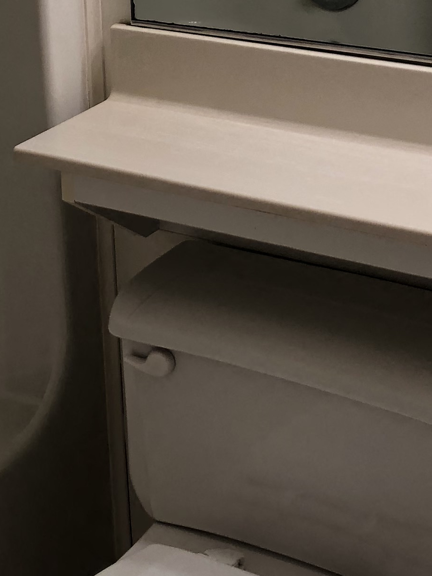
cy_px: -20
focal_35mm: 96
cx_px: 145
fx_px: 1597
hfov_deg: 15.4
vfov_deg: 19.7
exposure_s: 1/122
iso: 64
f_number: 1.8
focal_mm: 3.99
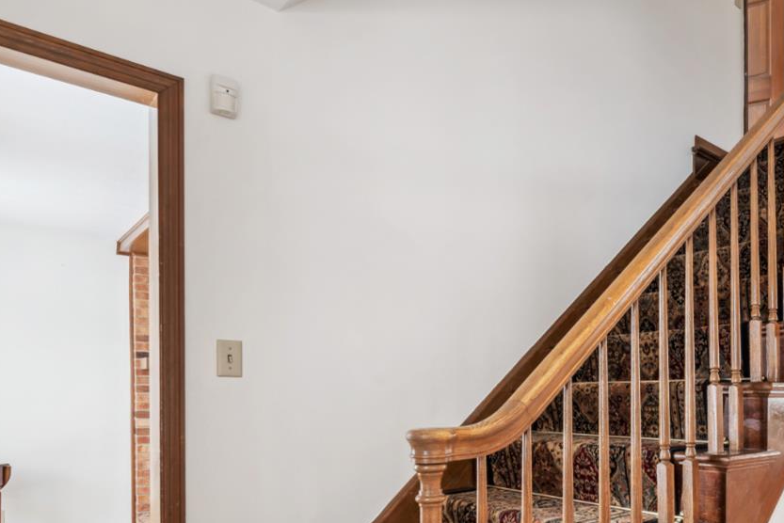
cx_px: 594
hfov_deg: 63.2
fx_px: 588
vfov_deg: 45.4
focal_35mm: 27
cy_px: 424
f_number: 9
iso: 200
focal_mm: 15
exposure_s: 1/2
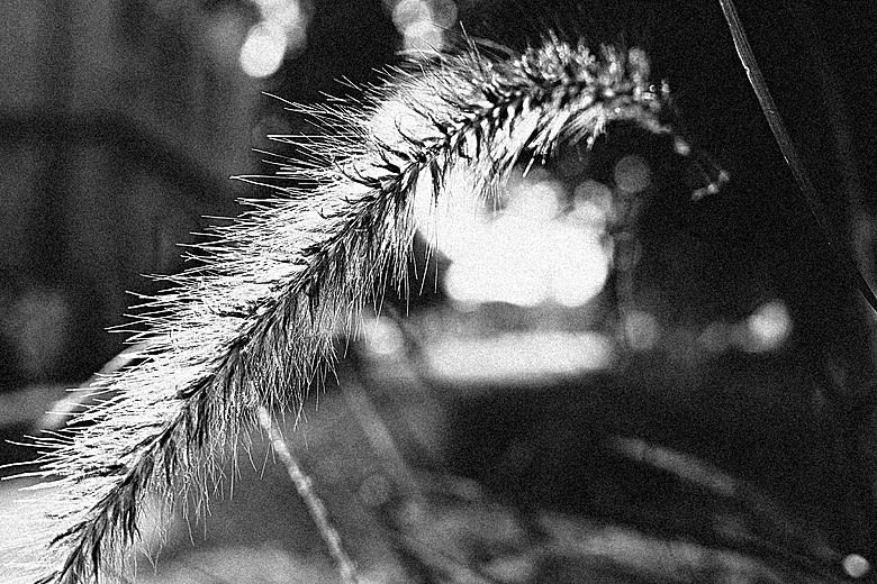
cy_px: 292
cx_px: 438
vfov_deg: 27.0
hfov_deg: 39.6
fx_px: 1218
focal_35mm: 50
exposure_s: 1/160
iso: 320
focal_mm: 18.3
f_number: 2.8
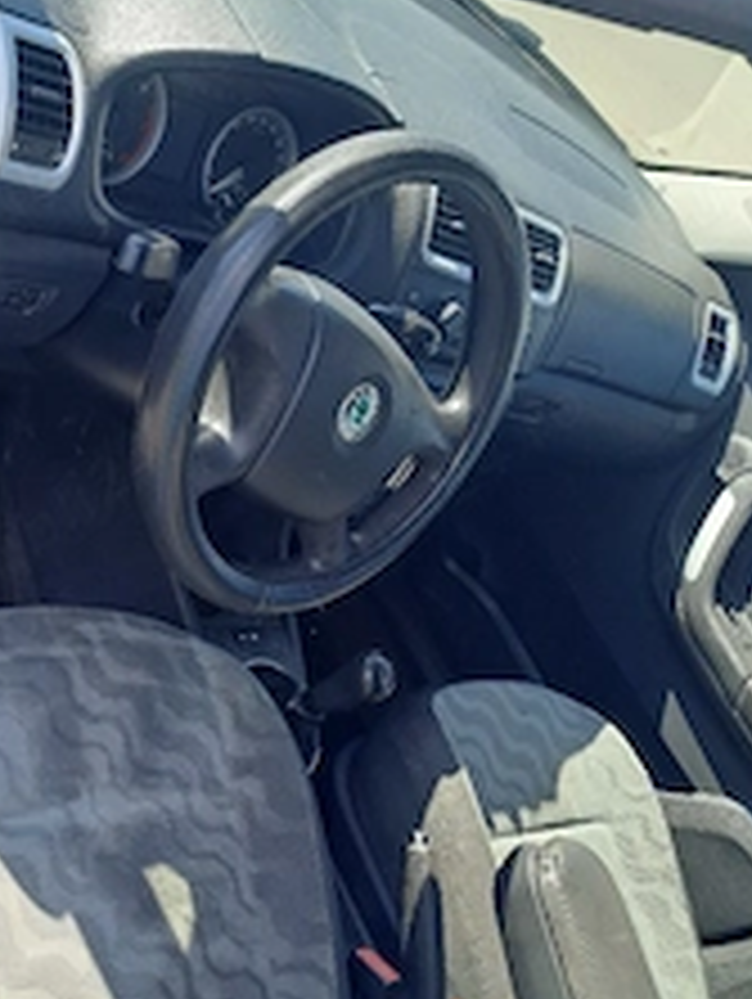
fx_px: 1301
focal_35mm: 45
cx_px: 180
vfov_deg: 42.0
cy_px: 549
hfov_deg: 31.6
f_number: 1.8
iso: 32
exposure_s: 1/303
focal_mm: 4.65
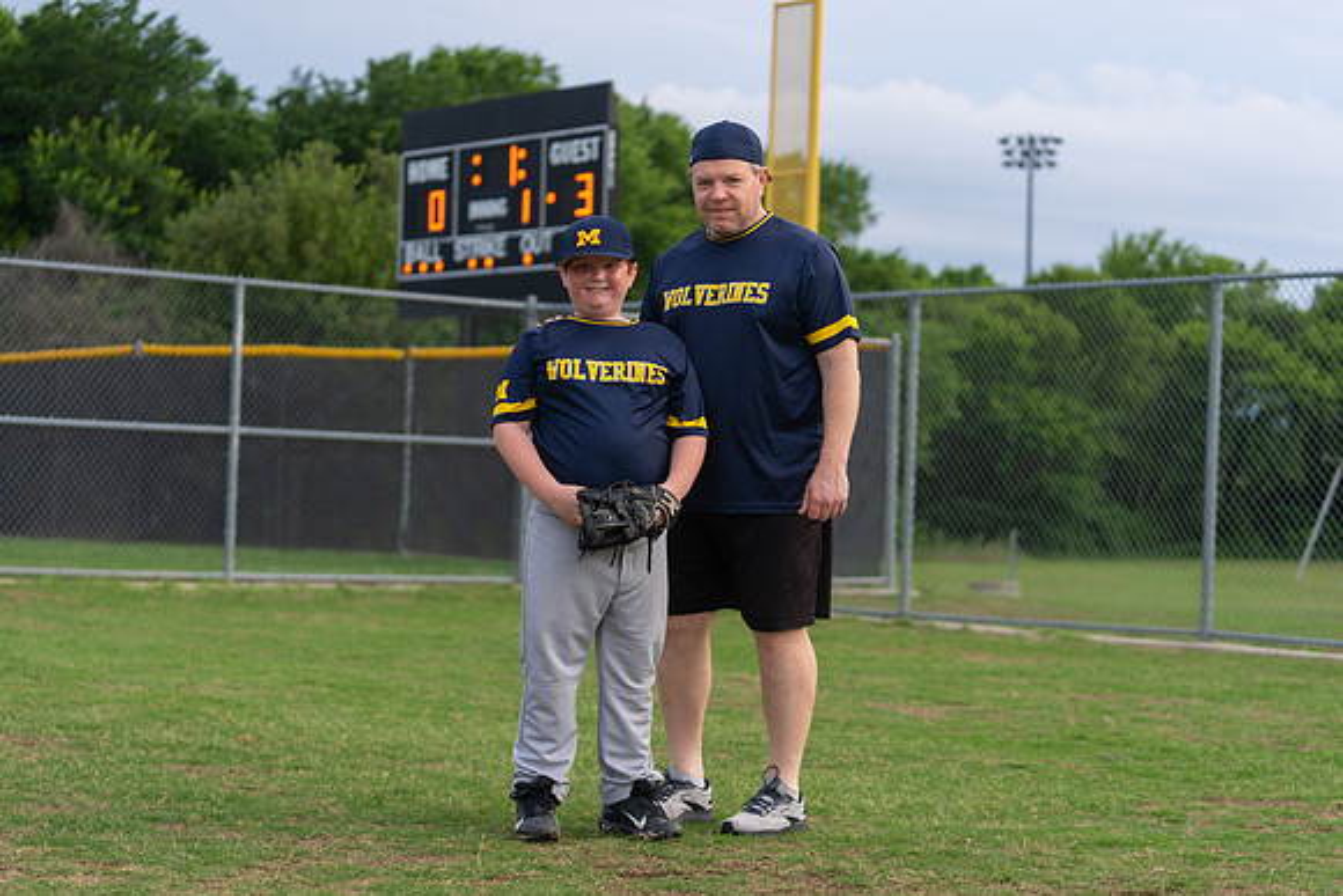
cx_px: 672
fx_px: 2612
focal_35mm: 70
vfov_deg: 19.5
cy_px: 448
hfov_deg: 28.8
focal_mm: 70
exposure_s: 1/320
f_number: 2.8
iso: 250
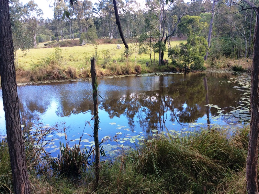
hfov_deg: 56.9
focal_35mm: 32
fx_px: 239
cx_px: 130
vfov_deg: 44.1
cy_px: 97
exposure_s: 1/133
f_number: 2.4
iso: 32
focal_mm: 3.3
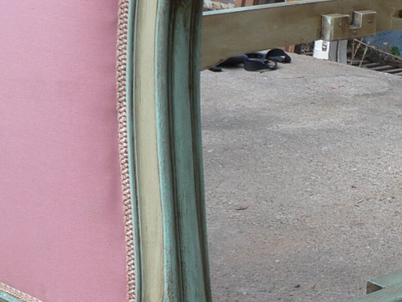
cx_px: 495
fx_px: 1371
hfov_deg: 16.0
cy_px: 168
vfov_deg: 12.6
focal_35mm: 118
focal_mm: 6
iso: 80
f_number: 2.8
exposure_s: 1/60
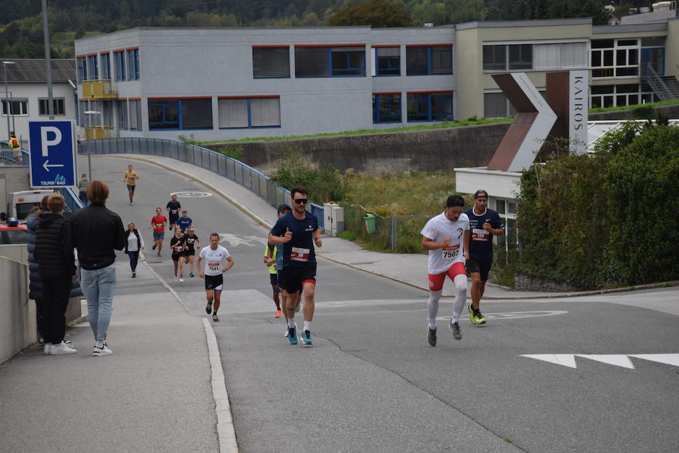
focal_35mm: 90
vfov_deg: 15.2
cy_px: 226
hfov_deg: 22.6
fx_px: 1698
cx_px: 340
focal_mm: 60
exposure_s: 1/200
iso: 400
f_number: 7.1
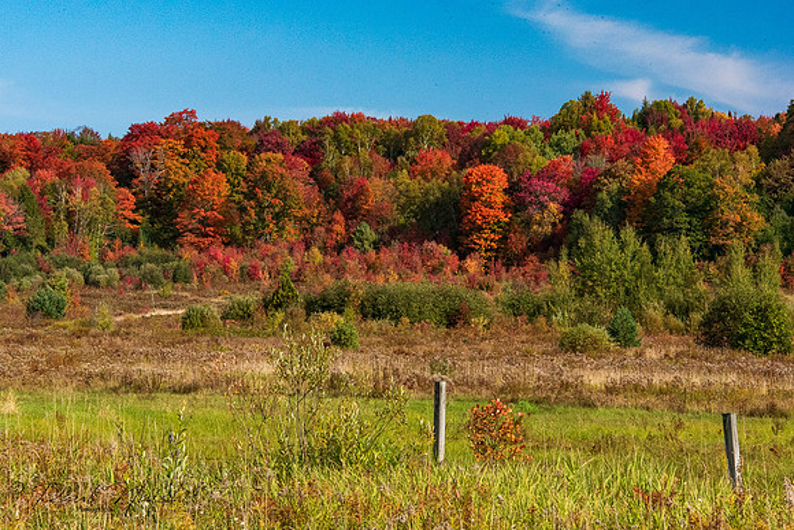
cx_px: 397
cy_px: 265
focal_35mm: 125
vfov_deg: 11.0
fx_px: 2757
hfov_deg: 16.4
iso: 3600
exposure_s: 1/320
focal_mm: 125
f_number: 22
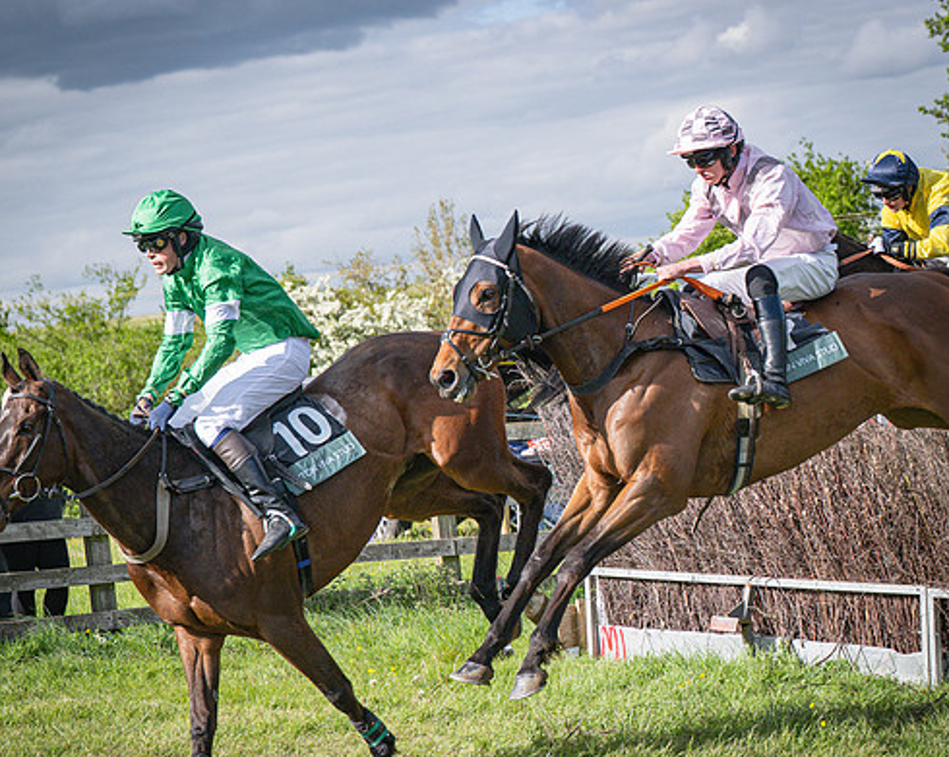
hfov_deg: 14.2
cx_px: 481
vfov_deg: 11.3
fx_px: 3816
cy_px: 428
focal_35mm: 136
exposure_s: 1/3200
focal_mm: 70
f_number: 4
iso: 400
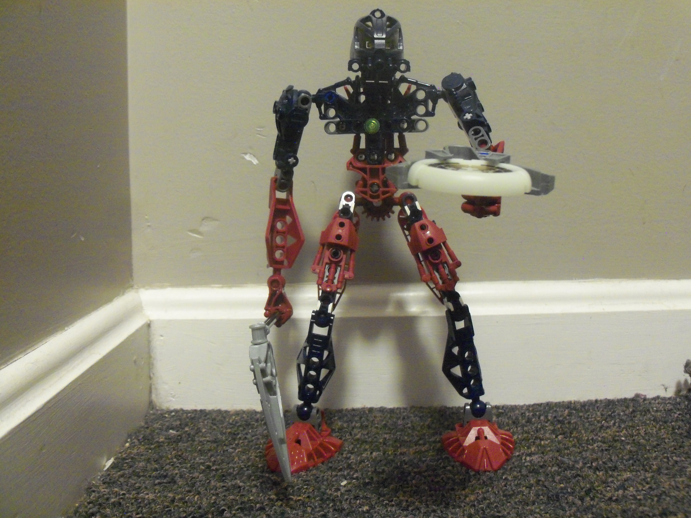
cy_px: 259
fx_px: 699
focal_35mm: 35
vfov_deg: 40.7
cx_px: 346
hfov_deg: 52.6
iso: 400
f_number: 3
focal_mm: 6.3
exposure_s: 1/2
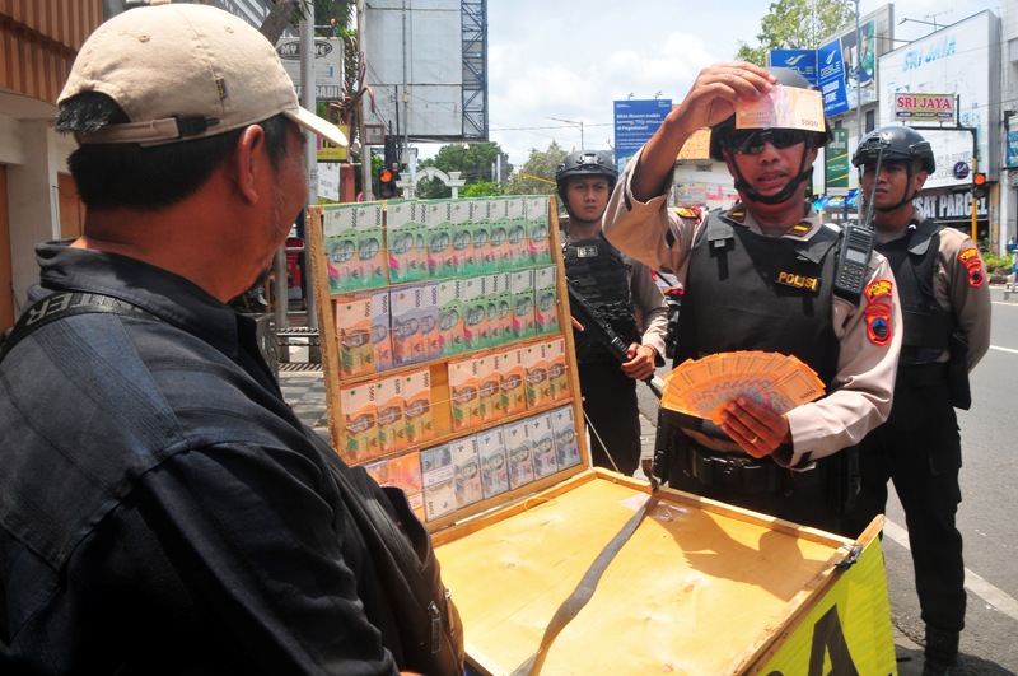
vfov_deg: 53.0
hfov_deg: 73.8
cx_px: 509
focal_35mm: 24
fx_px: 678
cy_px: 338
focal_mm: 16
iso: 200
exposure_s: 1/90
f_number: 16
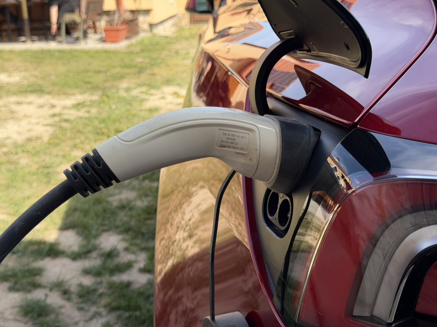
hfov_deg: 39.7
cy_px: 164
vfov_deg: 30.3
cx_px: 218
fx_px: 606
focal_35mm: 48
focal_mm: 6.76
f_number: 1.78
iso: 64
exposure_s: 1/1070
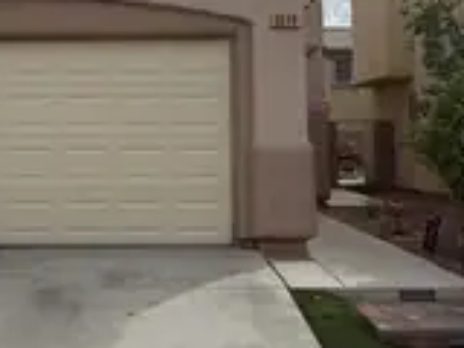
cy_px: 67
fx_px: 804
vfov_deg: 24.0
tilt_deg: +5.9
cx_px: 125
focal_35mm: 60
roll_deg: +0.4
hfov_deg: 31.7
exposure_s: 1/10309
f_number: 1.78
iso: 125
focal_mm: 6.76
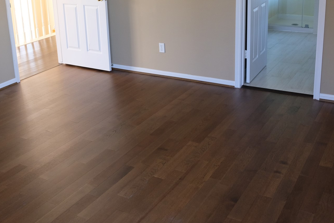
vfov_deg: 28.9
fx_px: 427
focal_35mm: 46
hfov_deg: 42.6
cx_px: 144
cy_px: 59
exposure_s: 1/45
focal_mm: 18
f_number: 2.8
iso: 800
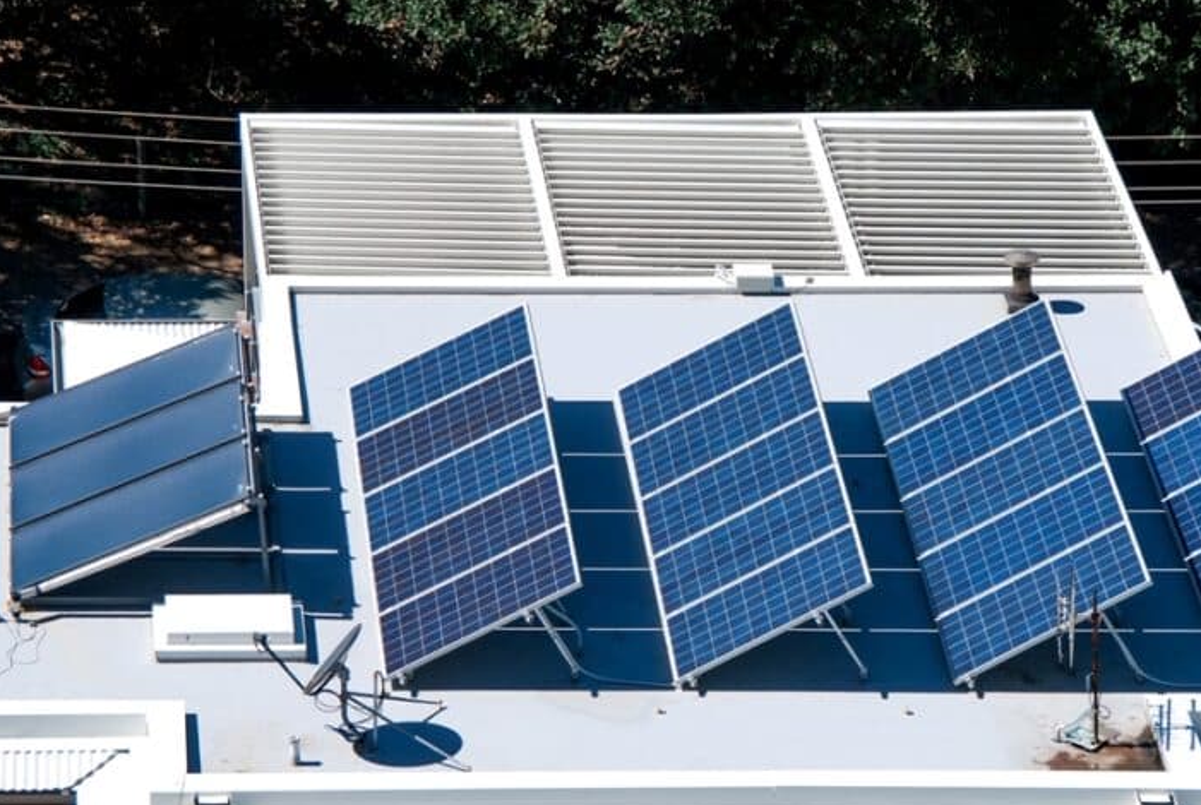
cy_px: 471
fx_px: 7318
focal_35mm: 219
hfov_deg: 9.4
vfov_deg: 6.3
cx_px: 735
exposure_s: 1/500
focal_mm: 100
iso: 100
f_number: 6.3
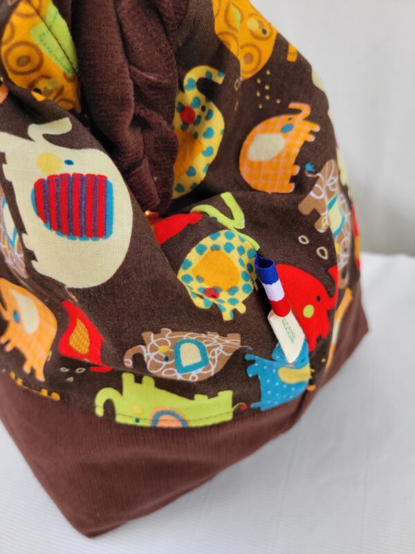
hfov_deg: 53.1
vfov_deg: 67.3
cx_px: 208
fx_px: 416
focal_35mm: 26
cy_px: 277
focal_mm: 5.4
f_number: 1.8
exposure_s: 1/626
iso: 40
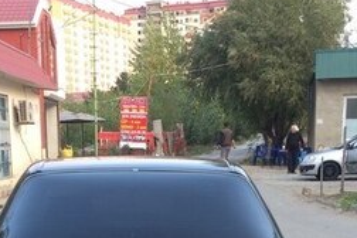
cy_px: 321
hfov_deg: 25.6
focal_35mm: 79
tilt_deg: -12.7
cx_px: 123
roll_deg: +2.2
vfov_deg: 16.2
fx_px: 783
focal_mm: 4.15
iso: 32
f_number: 2.2
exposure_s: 1/119
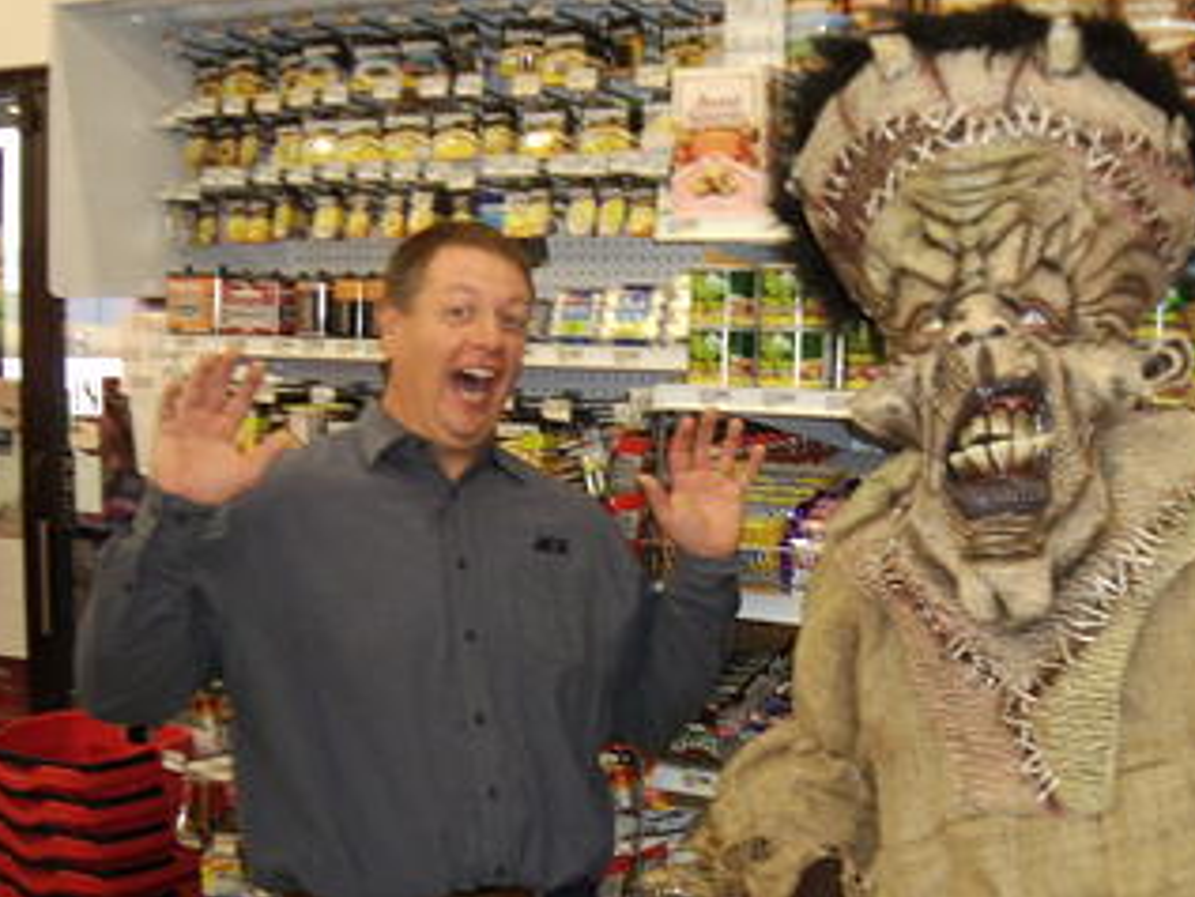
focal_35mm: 53
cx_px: 801
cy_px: 565
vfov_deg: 27.4
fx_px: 1830
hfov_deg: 35.8
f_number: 3.9
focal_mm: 6.3
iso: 125
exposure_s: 1/30
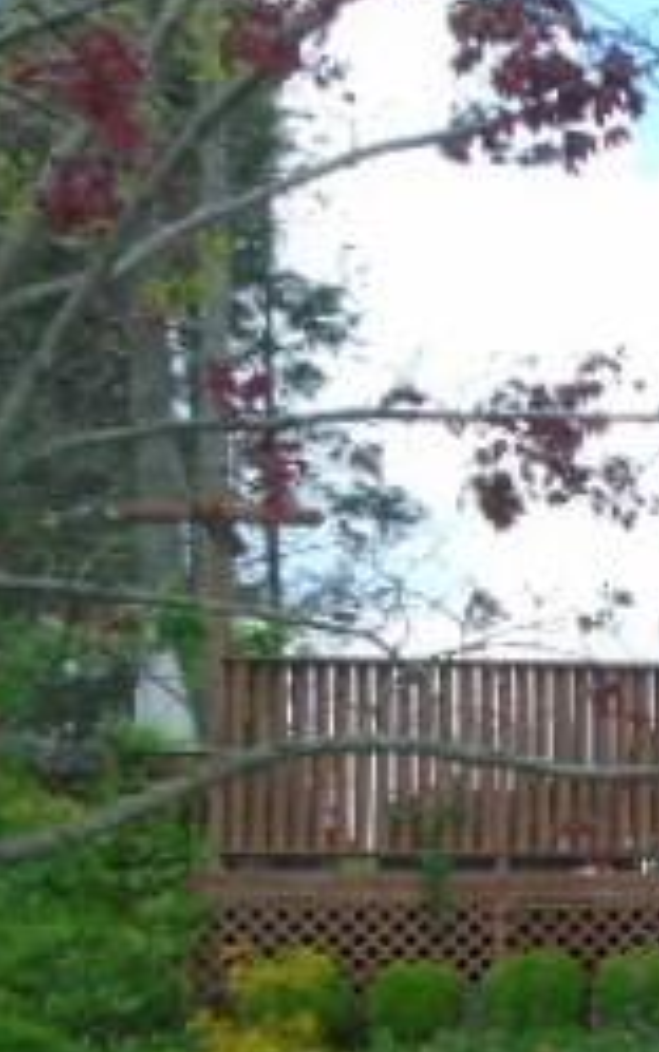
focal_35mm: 98
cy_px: 959
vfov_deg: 20.7
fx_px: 2811
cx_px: 1335
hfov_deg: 11.9
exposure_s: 1/250
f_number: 3.8
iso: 100
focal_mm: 6.4
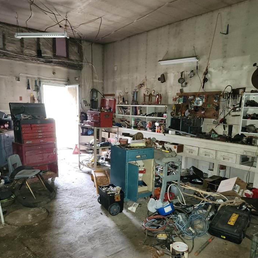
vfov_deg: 57.0
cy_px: 150
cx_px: 126
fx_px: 236
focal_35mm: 28
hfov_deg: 57.3
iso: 400
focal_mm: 5.4
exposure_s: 1/10
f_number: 1.8
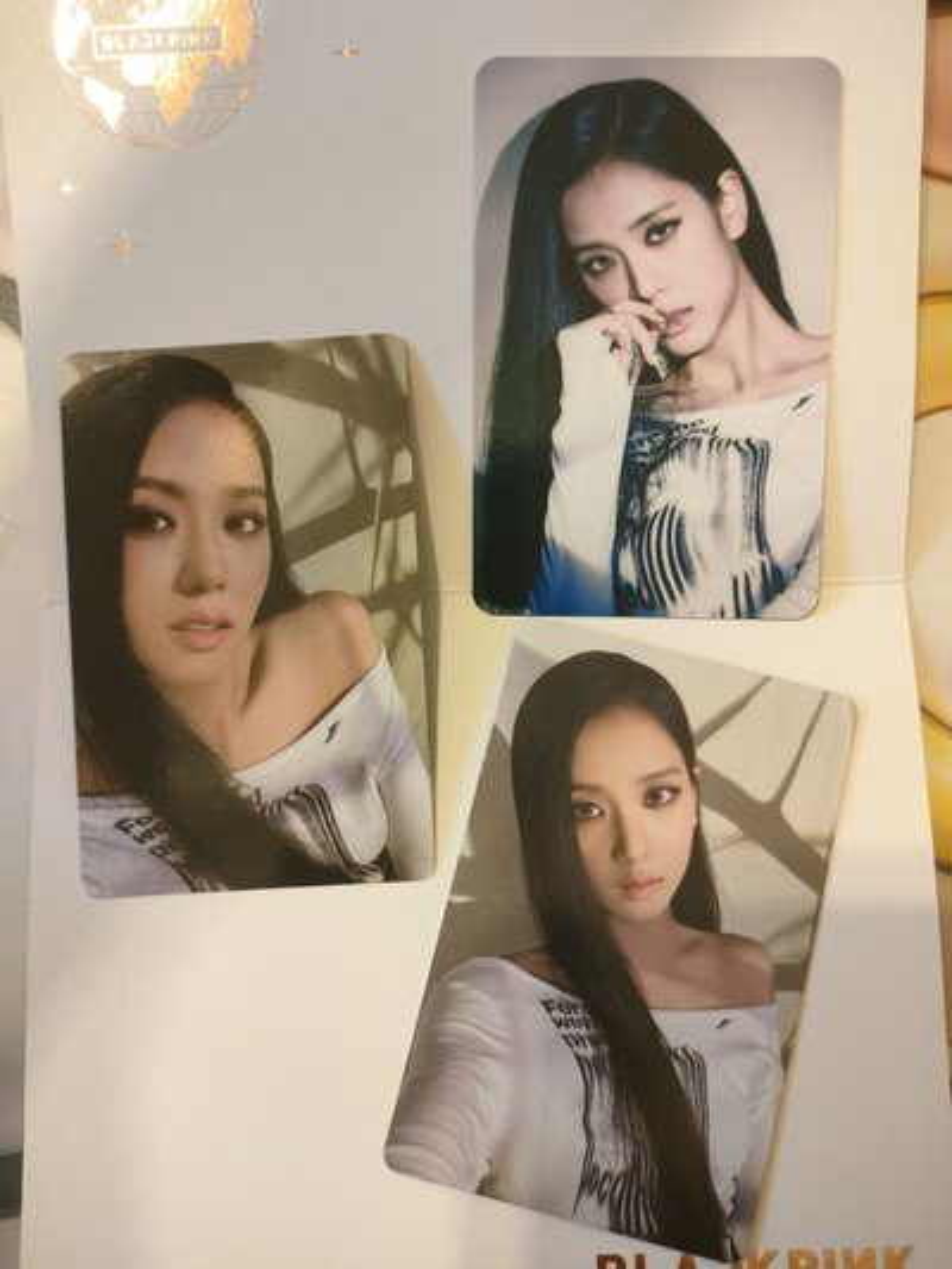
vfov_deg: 69.4
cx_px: 476
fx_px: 916
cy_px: 634
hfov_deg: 54.9
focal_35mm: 25
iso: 640
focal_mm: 4.73
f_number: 1.7
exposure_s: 1/33
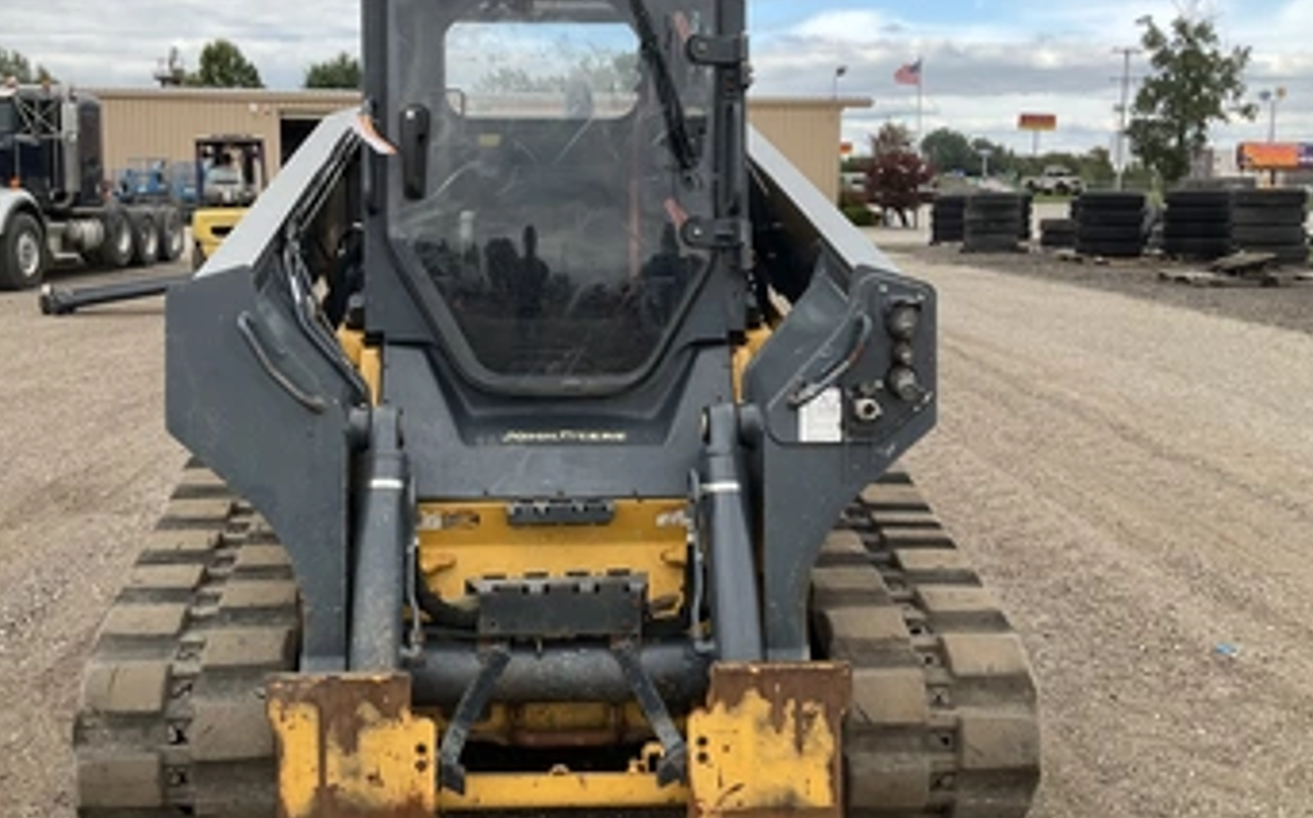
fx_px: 1287
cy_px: 353
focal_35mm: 36
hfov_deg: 53.9
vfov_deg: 35.2
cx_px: 572
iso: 25
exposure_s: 1/454
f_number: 1.8
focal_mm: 3
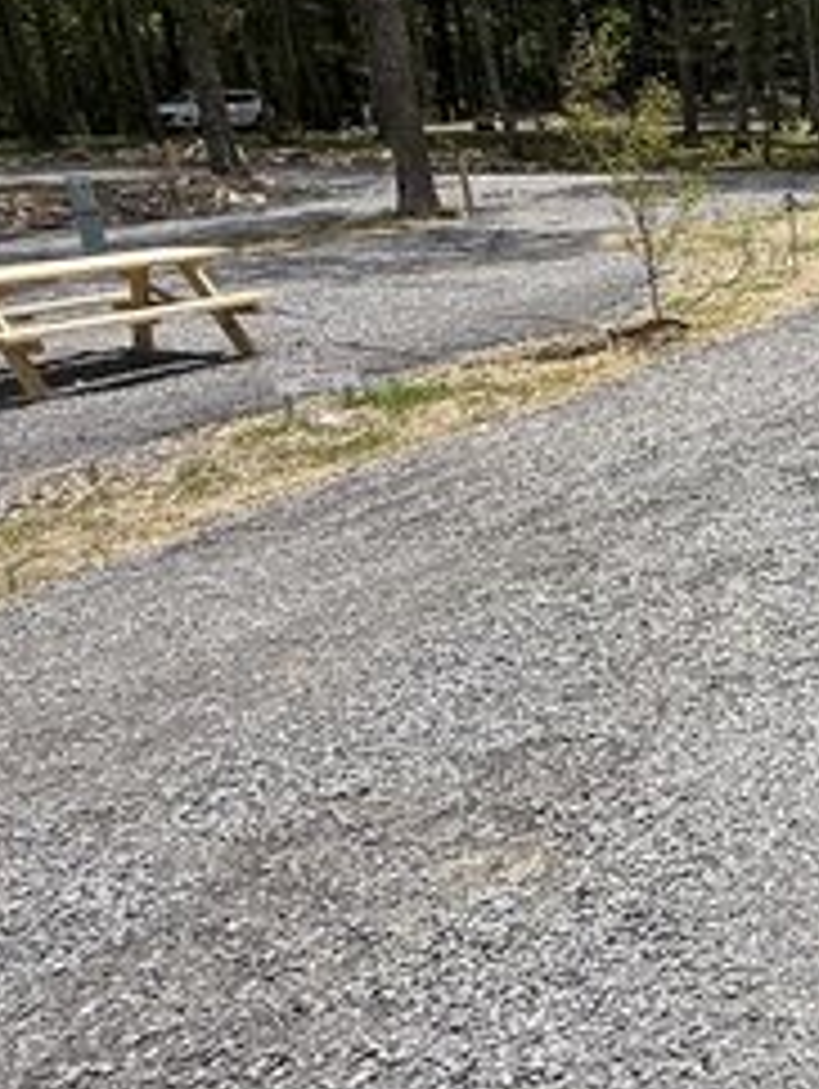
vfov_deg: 50.1
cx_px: 1170
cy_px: 508
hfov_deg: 28.4
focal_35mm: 37
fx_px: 1165
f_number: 2.2
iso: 50
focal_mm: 2.22
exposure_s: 1/1901
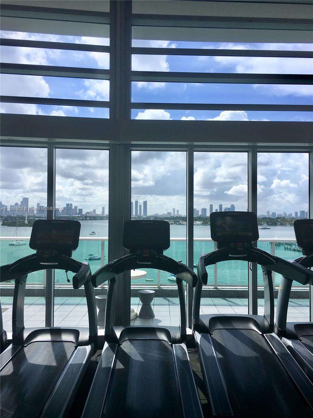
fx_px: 350
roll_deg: +0.7
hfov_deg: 48.2
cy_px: 209
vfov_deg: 61.7
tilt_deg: +1.3
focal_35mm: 29
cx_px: 156
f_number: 2.2
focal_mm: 4.15
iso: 25
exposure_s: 1/635
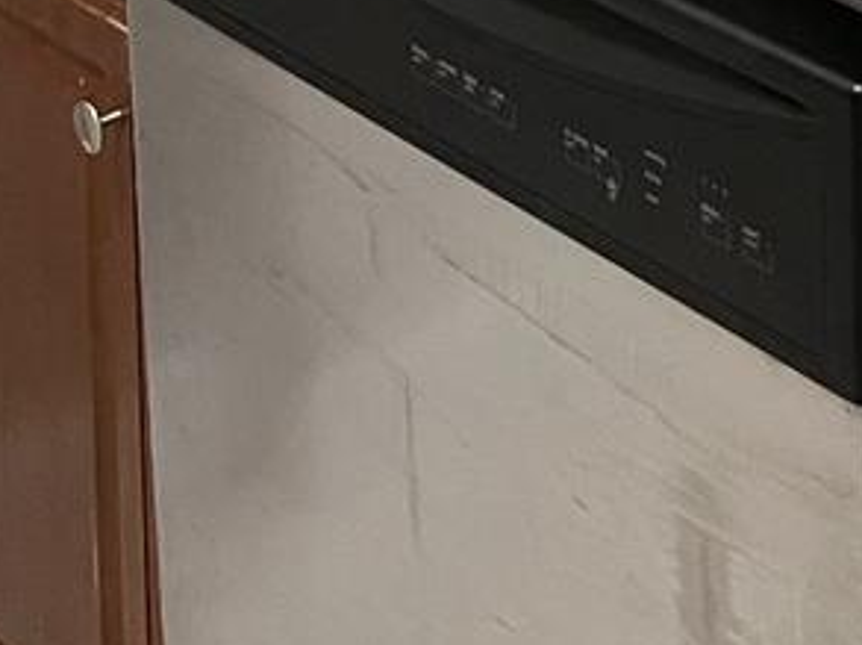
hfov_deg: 15.4
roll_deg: +0.2
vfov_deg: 10.5
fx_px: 3184
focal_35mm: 128
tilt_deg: -10.1
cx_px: 638
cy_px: -672
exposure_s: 1/40
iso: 400
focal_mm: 5.7
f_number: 1.5
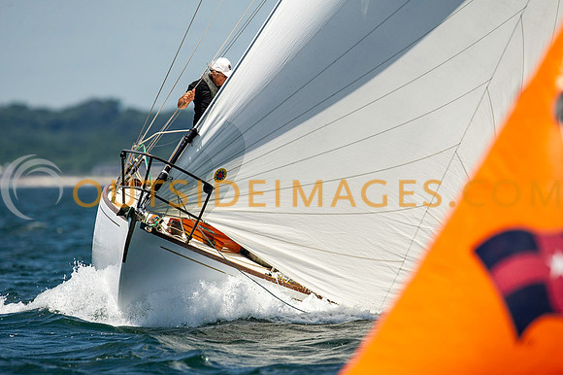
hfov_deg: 3.2
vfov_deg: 2.2
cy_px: 187
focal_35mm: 638
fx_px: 9971
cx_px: 271
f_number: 5.6
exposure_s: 1/3200
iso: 400
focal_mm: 600
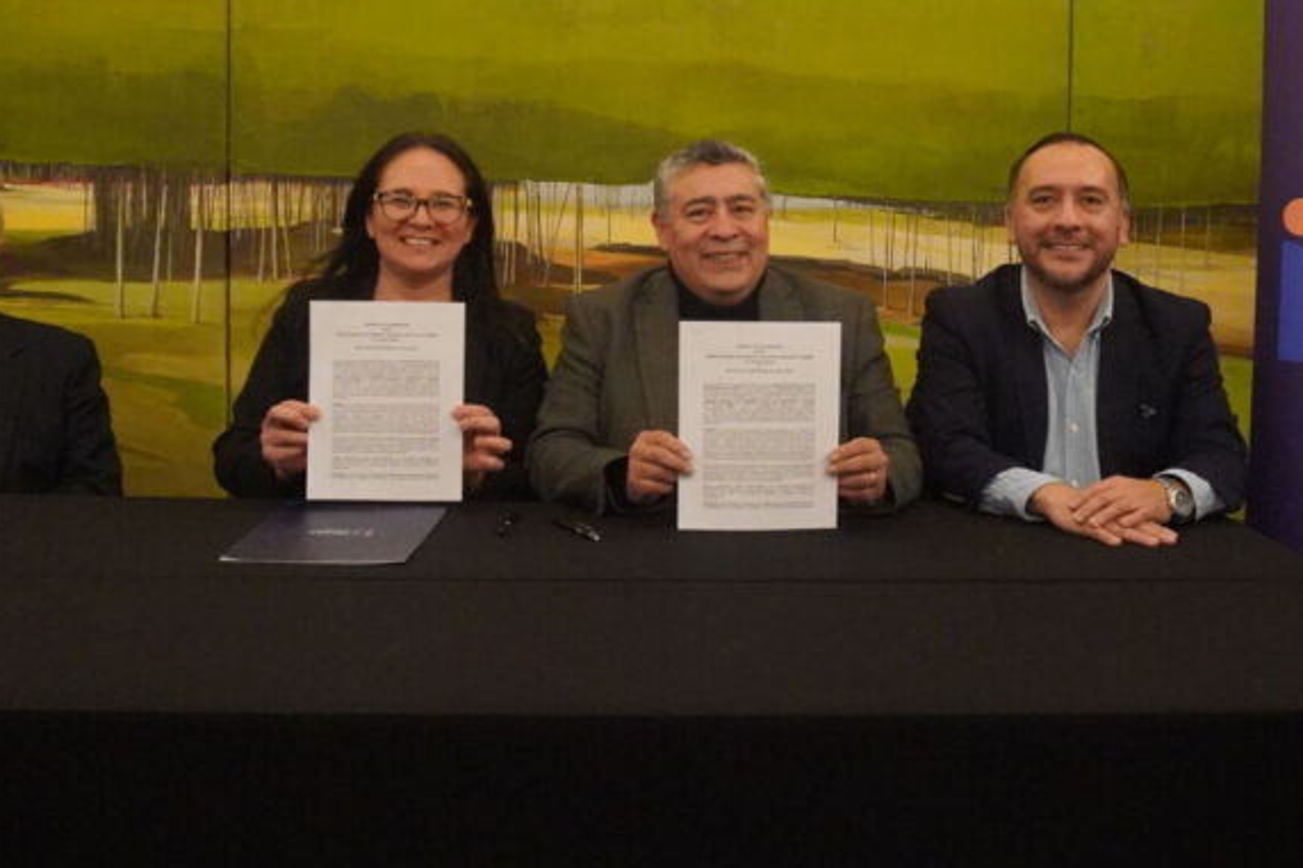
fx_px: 1556
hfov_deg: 45.4
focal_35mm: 43
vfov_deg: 30.8
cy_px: 263
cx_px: 642
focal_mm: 16
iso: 6400
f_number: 3.5
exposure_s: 1/125
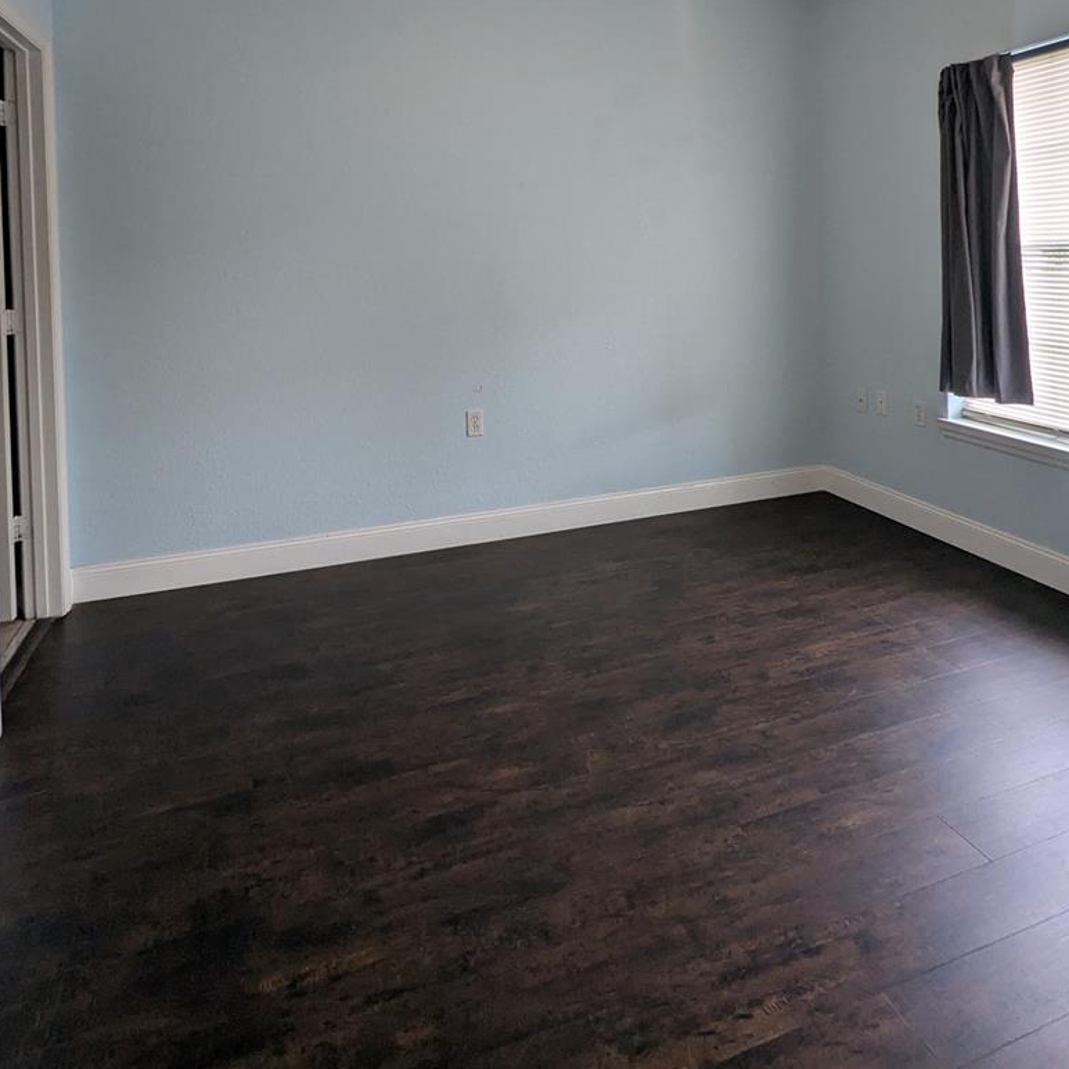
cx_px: 555
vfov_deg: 65.5
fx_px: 769
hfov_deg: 69.6
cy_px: 271
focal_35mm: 22
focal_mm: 2.35
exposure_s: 1/120
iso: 107
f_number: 2.2
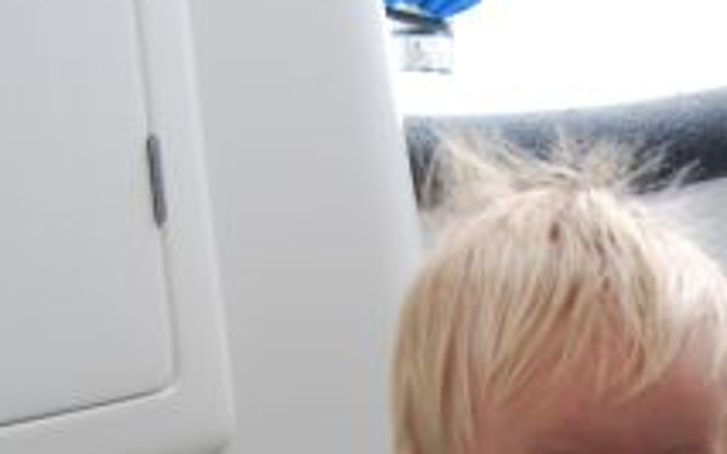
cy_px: 652
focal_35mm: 138
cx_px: 782
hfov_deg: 14.8
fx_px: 2733
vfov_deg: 9.3
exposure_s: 1/125
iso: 140
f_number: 5.6
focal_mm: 30
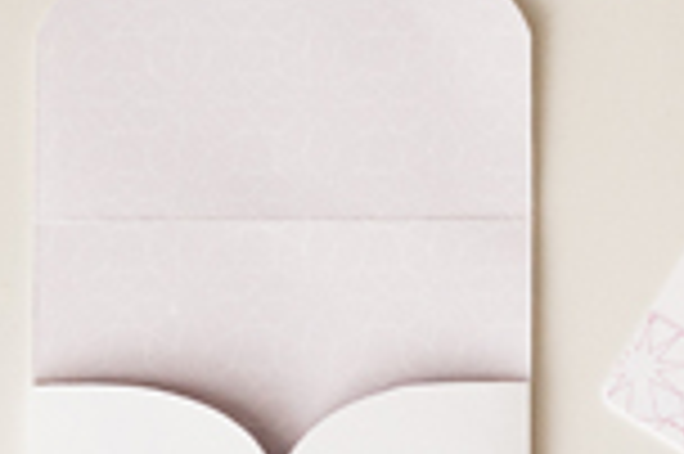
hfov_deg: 10.2
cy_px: 330
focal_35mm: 198
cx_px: 819
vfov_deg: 6.9
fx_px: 3758
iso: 400
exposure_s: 1/100
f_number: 3.2
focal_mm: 50
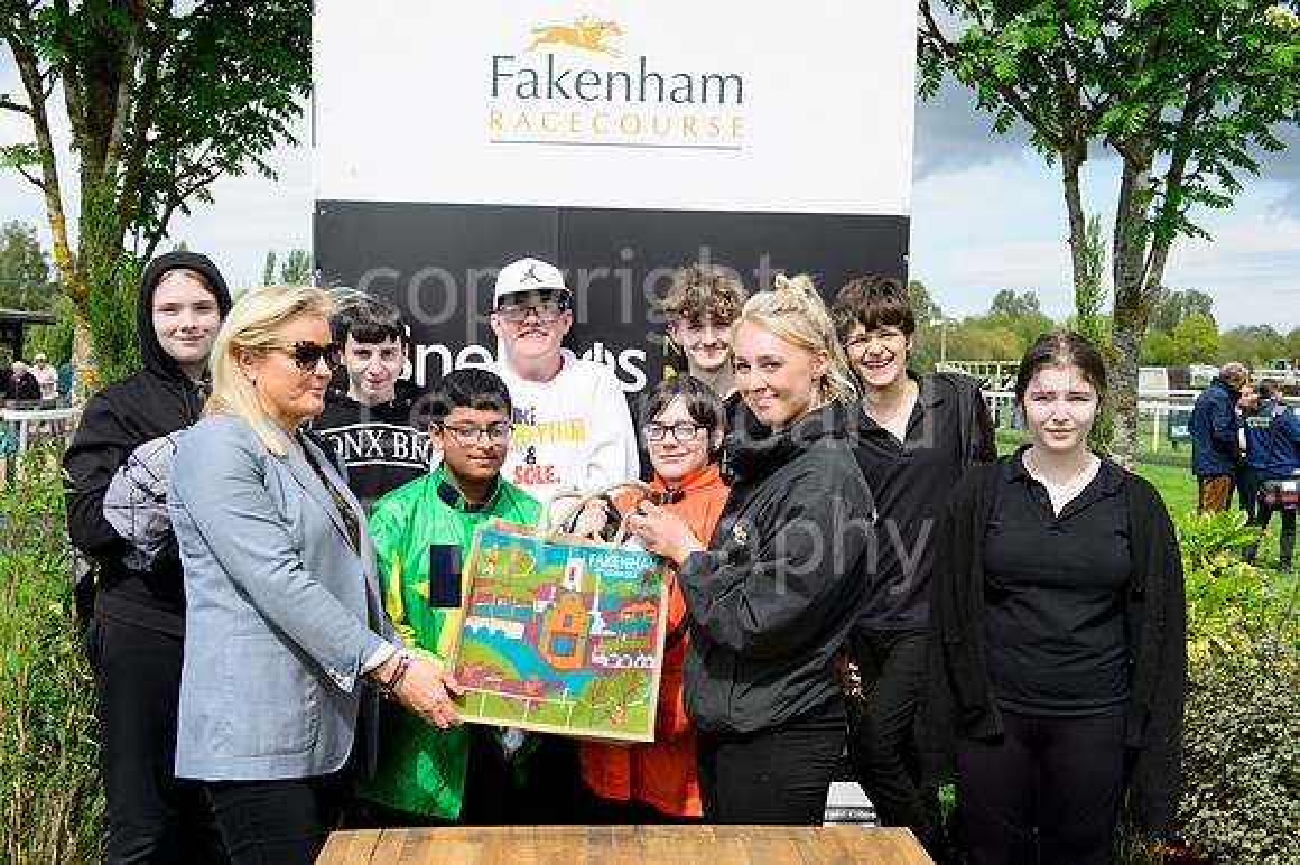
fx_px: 1371
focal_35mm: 38
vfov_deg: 35.0
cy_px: 432
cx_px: 650
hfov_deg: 50.7
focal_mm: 38
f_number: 8
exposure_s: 1/250
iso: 200
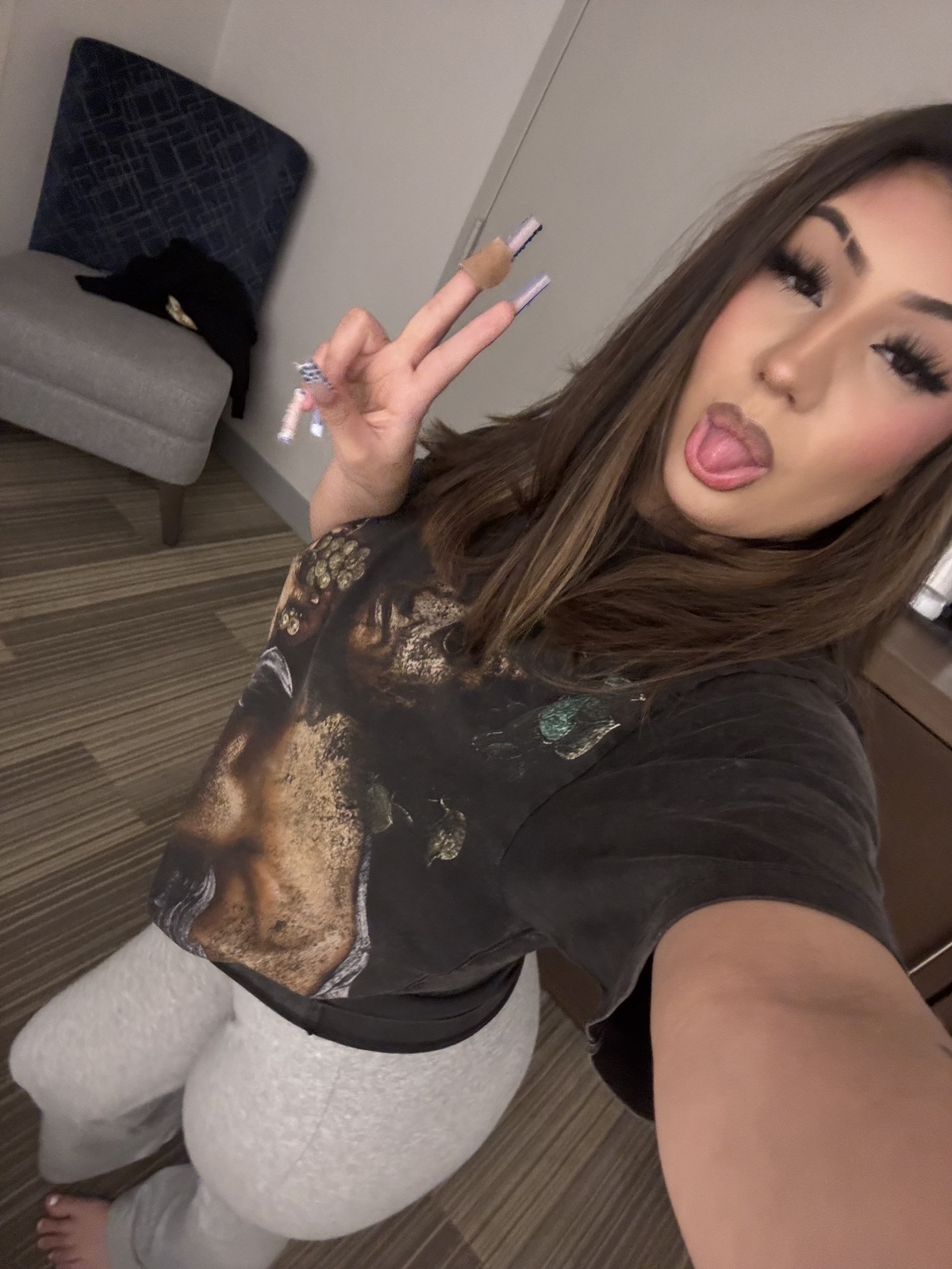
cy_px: 634
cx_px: 476
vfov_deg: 73.9
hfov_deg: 58.9
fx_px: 843
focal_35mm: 23
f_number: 1.9
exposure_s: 1/30
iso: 400
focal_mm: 2.69
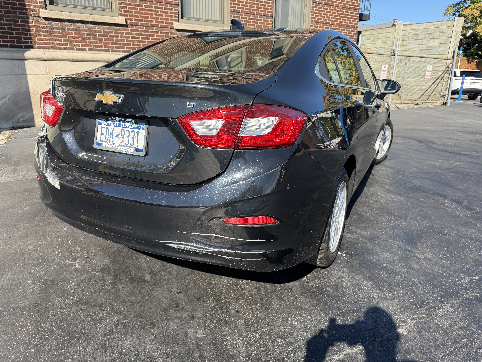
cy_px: 181
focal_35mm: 24
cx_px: 241
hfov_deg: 71.6
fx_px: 334
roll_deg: -0.4
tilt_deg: -17.4
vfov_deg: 56.8
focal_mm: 6.76
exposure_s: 1/1901
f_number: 1.78
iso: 100
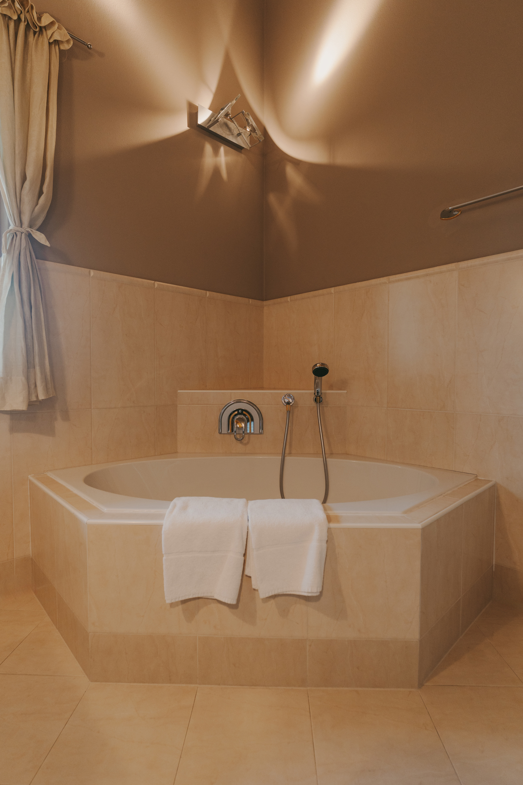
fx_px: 392
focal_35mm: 18
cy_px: 392
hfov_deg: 67.4
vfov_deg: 90.0
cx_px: 262
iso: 640
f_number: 3.5
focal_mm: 18
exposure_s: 1/80
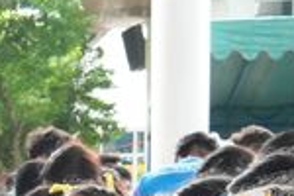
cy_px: 534
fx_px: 1881
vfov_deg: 5.7
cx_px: -349
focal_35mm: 230
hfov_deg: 8.4
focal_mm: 23
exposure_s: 1/125
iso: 1600
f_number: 7.1
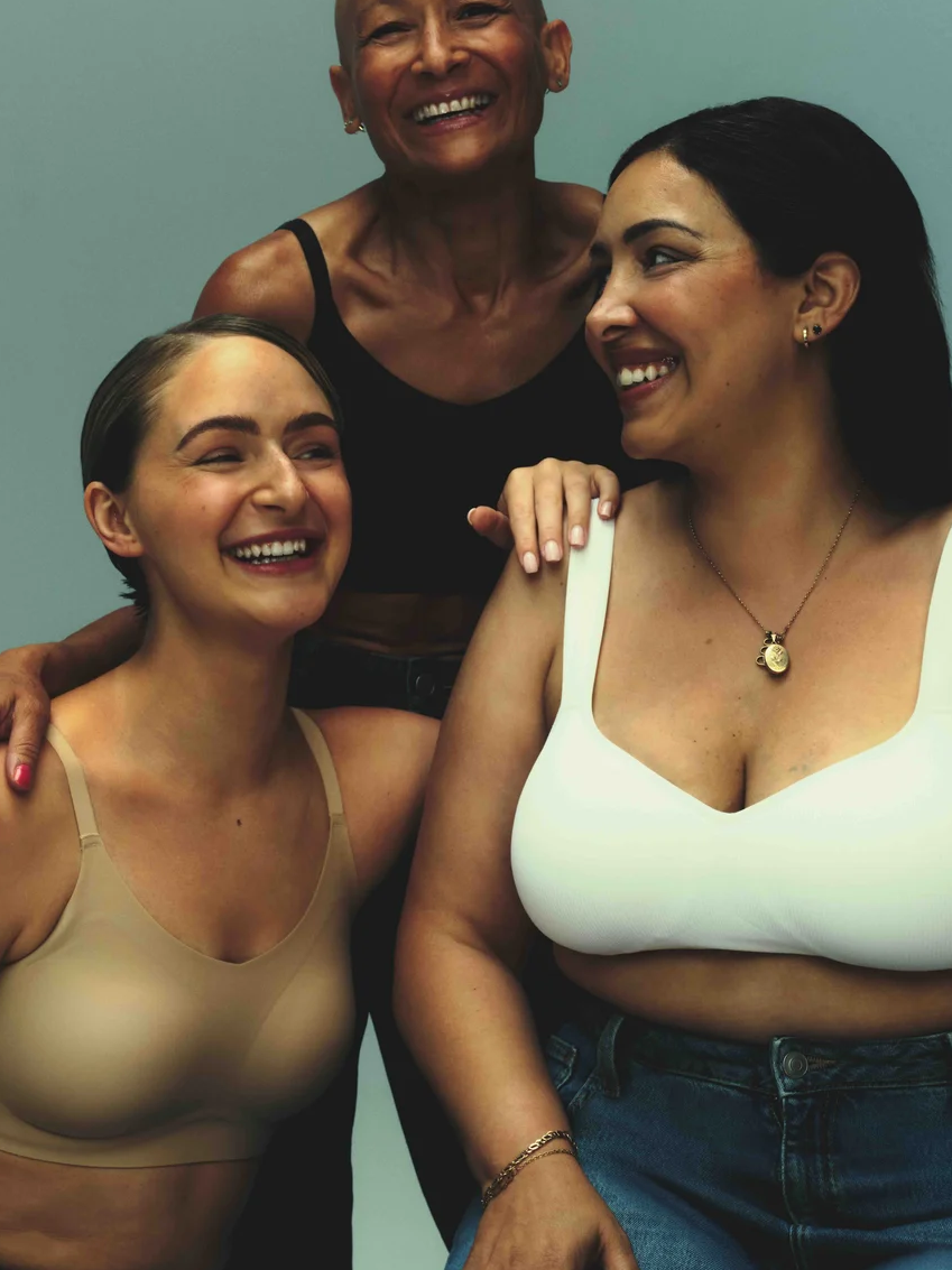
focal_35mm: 89
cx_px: 450
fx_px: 3265
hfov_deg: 16.6
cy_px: 739
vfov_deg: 22.0
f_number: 11
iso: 400
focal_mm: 80
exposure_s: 1/125
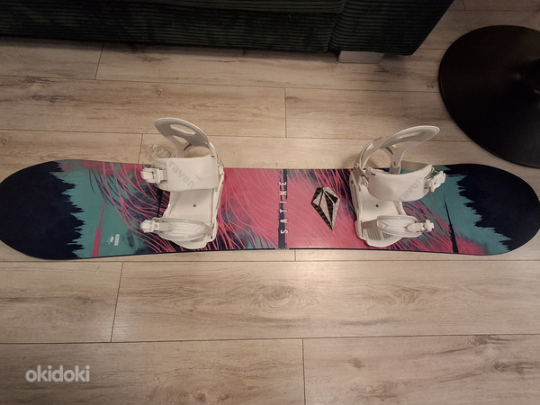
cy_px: 202
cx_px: 270
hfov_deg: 94.5
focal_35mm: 16
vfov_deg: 78.1
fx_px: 250
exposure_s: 1/50
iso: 250
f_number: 2.2
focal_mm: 1.64
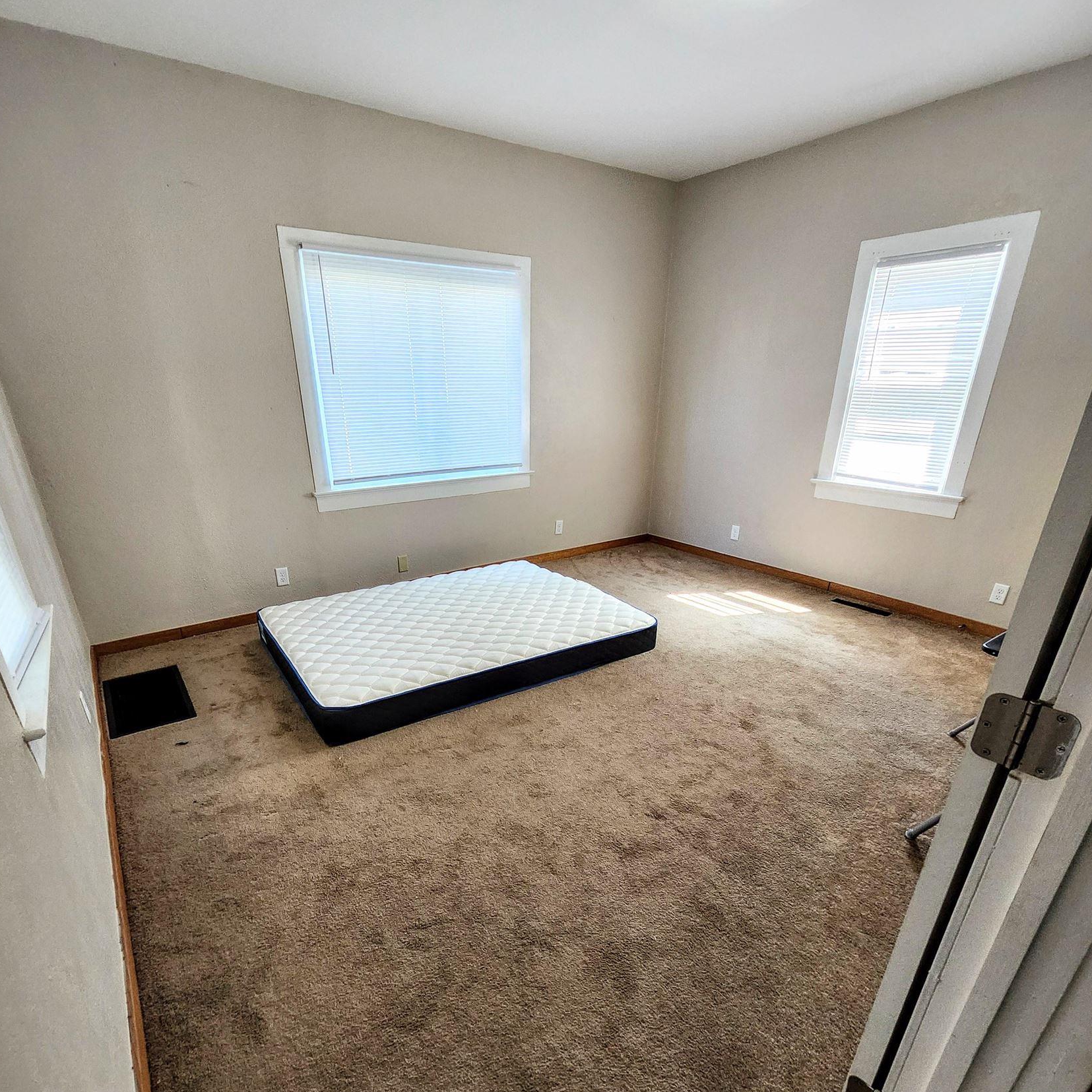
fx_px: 571
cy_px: 642
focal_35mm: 16
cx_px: 530
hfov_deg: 87.4
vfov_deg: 86.6
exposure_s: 1/60
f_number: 2.2
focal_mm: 1.74
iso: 200
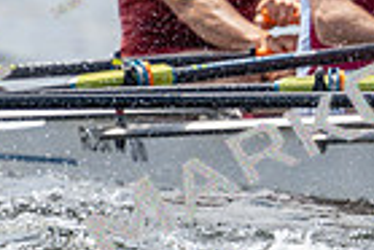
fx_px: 25989
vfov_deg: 0.6
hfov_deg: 0.8
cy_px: -7
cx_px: 460
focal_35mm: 2499
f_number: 6.3
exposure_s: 1/2000
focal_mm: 600
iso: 400
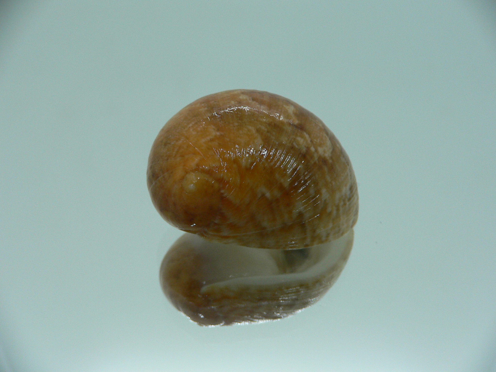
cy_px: 186
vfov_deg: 40.7
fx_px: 502
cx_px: 248
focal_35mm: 35
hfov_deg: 52.6
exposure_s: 1/60
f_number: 2.8
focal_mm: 4.6
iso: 100
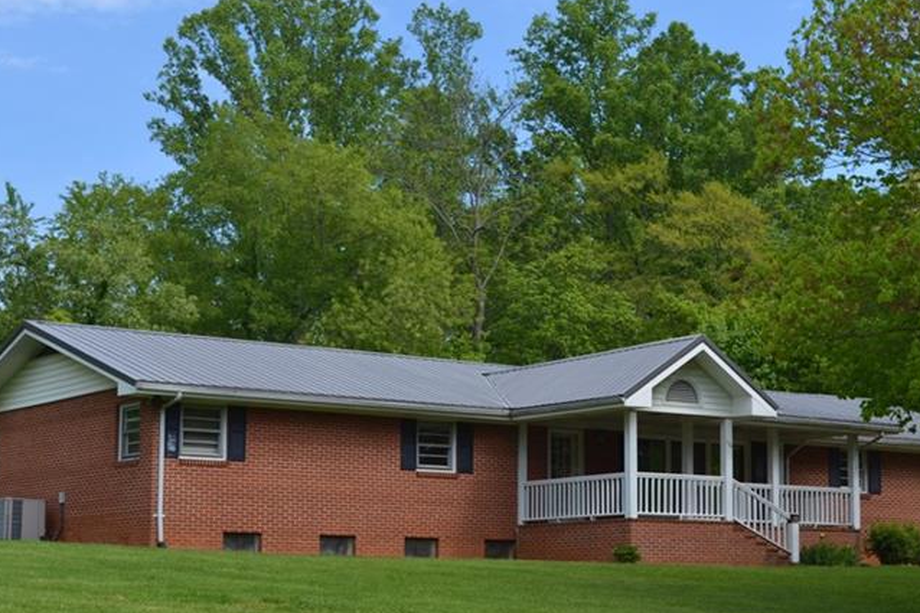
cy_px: 384
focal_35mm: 77
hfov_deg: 26.2
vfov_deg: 17.7
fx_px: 1967
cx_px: 590
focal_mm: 32
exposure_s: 1/200
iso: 100
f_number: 7.1
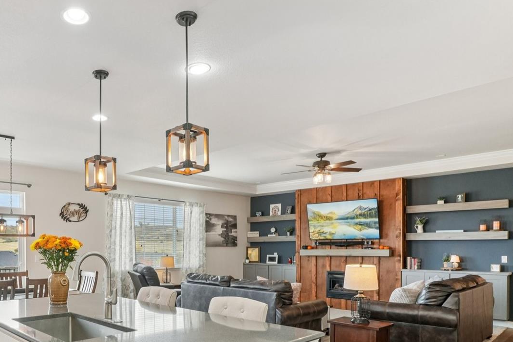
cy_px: 247
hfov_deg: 67.9
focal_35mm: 25
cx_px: 135
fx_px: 353
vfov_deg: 50.1
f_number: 8
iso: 250
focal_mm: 11
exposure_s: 1/30
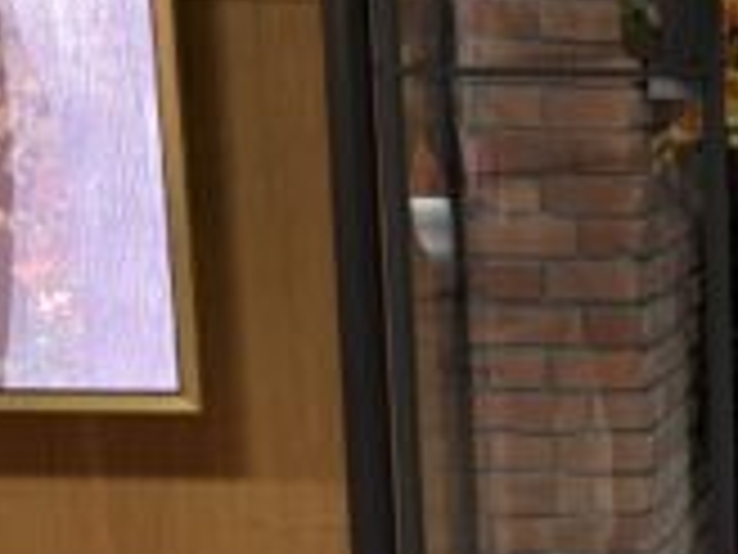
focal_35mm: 114
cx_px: 1296
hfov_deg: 15.1
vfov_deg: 12.9
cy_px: 468
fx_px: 2430
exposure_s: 1/60
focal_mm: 5.96
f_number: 1.6
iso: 125
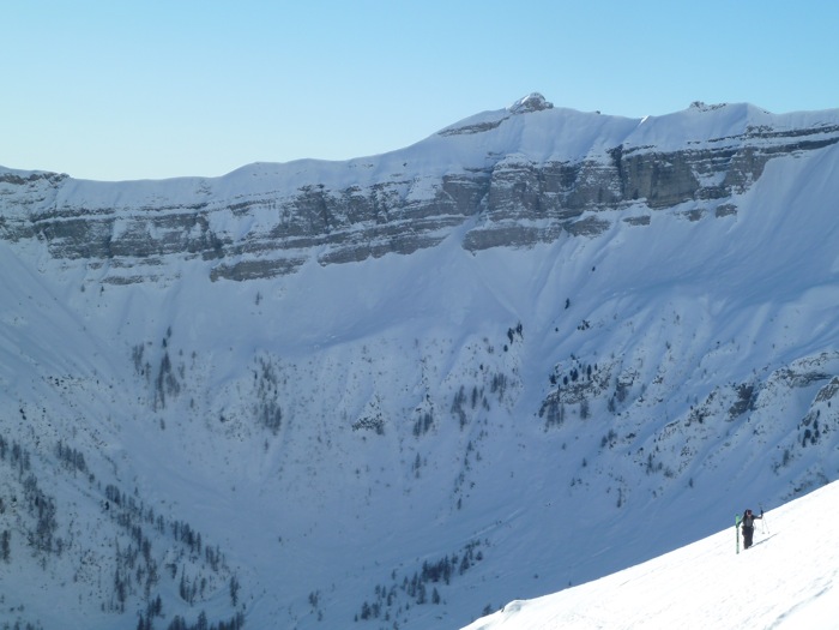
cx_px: 420
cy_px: 315
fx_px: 1891
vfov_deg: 18.9
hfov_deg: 25.0
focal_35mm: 78
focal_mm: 12.8
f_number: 5.6
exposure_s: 1/400
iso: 80
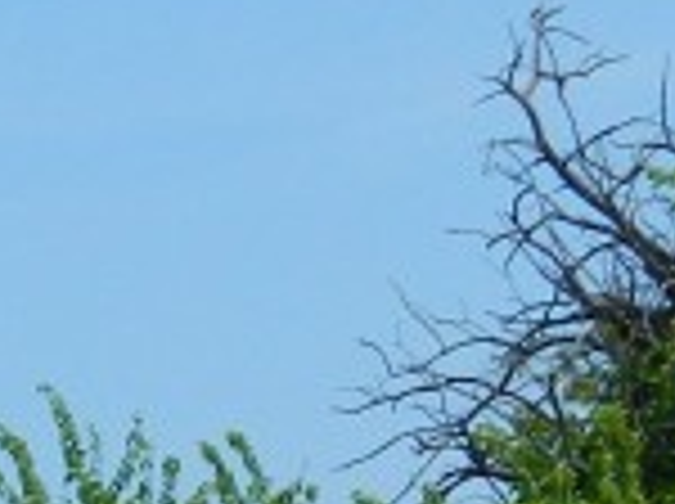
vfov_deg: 5.2
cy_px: 1161
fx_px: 5451
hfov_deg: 6.7
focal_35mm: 280
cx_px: -1053
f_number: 9.8
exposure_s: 1/160
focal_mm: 7.3
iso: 80
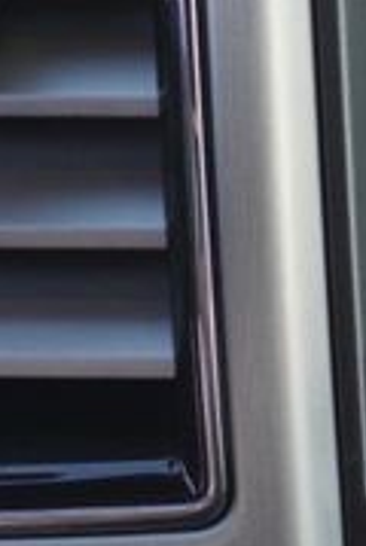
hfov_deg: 7.5
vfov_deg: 12.5
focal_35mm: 163
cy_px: 40
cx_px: 1061
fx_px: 2474
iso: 100
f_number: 4
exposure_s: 1/60
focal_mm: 19
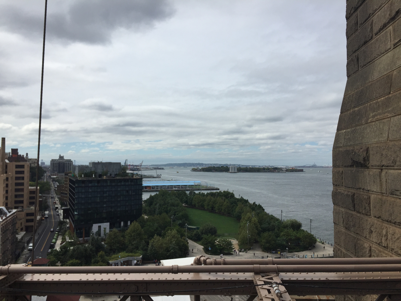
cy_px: 150
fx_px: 336
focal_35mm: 29
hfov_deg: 61.7
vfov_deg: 48.2
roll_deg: -0.7
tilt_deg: +2.8
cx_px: 200
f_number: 2.2
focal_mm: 4.15
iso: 32
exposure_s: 1/3968
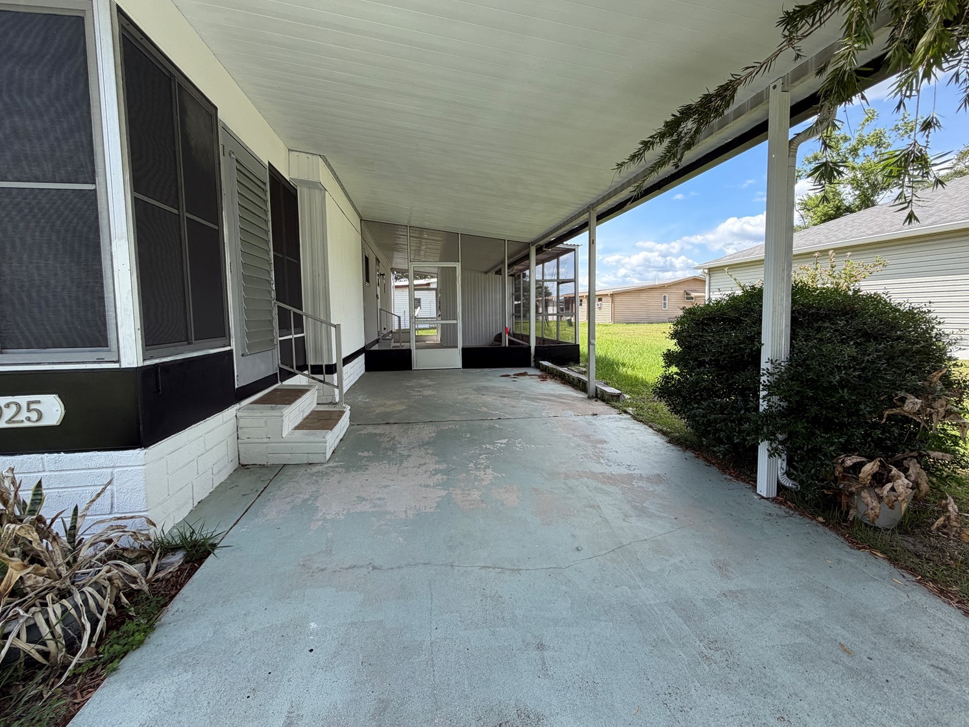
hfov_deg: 98.2
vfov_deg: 81.7
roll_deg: +0.2
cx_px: 482
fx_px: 420
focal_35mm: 15
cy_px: 340
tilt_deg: -3.7
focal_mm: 2.22
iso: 64
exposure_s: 1/502
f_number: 2.2
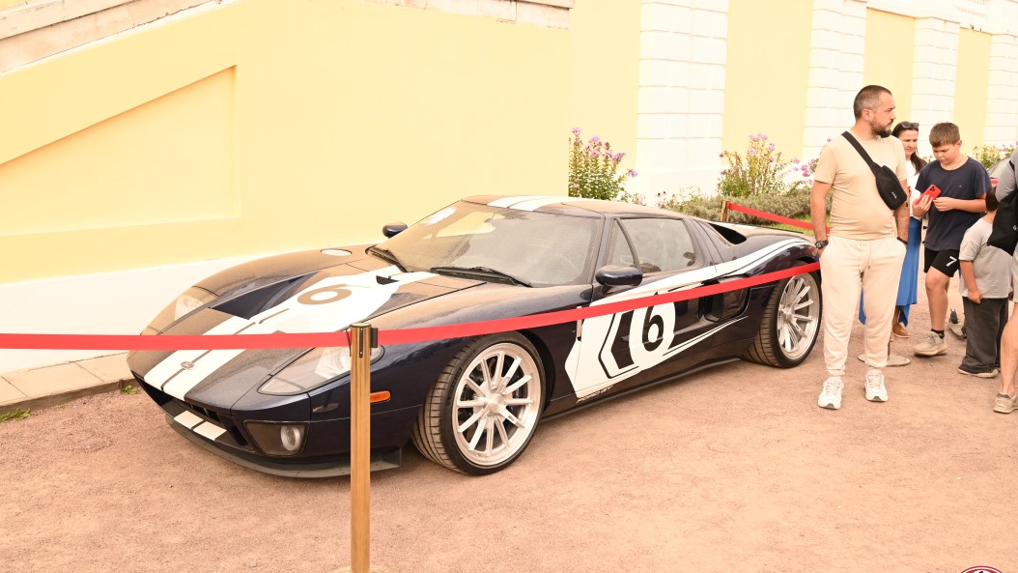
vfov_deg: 33.7
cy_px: 267
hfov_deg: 56.6
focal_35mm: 35
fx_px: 945
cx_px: 521
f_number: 6.3
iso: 250
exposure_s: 1/250
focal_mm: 32
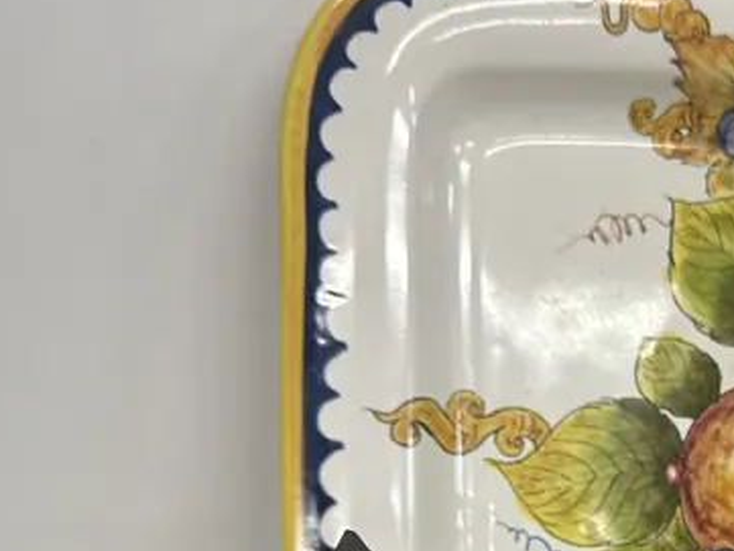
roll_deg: -0.6
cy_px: 636
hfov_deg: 25.9
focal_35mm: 68
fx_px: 1442
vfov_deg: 20.4
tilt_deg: -25.4
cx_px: 854
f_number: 1.78
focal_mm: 6.86
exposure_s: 1/100
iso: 200
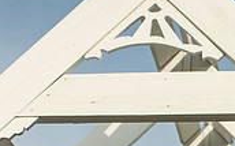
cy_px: 193
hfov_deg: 12.5
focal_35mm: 168
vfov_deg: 7.7
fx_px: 1075
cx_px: 128
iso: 160
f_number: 5
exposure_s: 1/1600
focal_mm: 45
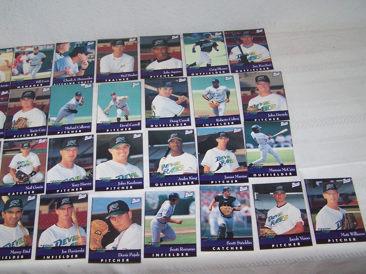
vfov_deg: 32.1
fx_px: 476
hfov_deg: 42.0
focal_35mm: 45
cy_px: 158
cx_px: 156
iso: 140
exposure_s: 1/60
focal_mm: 6.3
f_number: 2.8
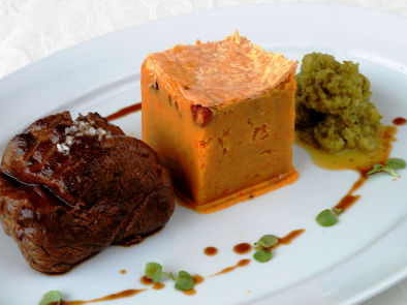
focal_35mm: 79
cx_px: 191
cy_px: 154
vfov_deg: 18.6
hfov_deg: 24.7
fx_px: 928
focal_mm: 48
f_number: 18
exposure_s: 1/2
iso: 200
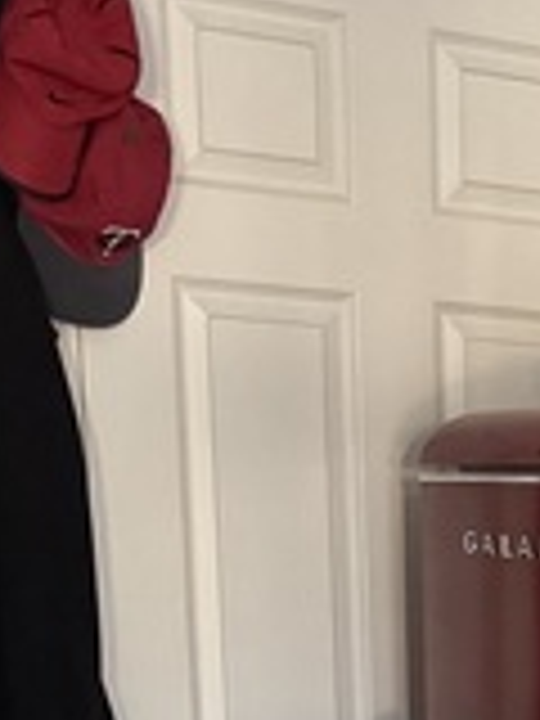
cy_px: 1046
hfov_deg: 13.6
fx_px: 2080
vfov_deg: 17.8
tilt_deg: -14.6
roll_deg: -1.6
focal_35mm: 100
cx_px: 882
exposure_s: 1/34
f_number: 1.78
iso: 1000
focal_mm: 6.76
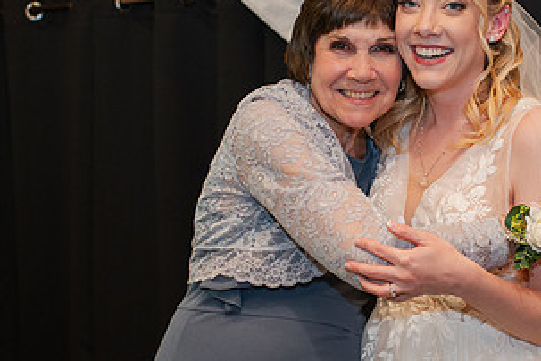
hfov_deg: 23.5
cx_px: 382
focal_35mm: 86
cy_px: 228
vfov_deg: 15.9
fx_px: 1292
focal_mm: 35
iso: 800
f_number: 3.5
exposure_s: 1/200
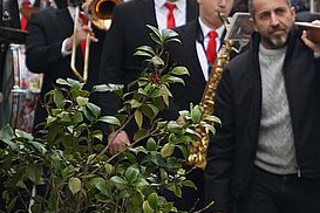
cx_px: 678
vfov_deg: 2.8
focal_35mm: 497
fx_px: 4417
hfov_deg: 4.1
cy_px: -161
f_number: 6.3
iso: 1600
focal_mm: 106
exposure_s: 1/400
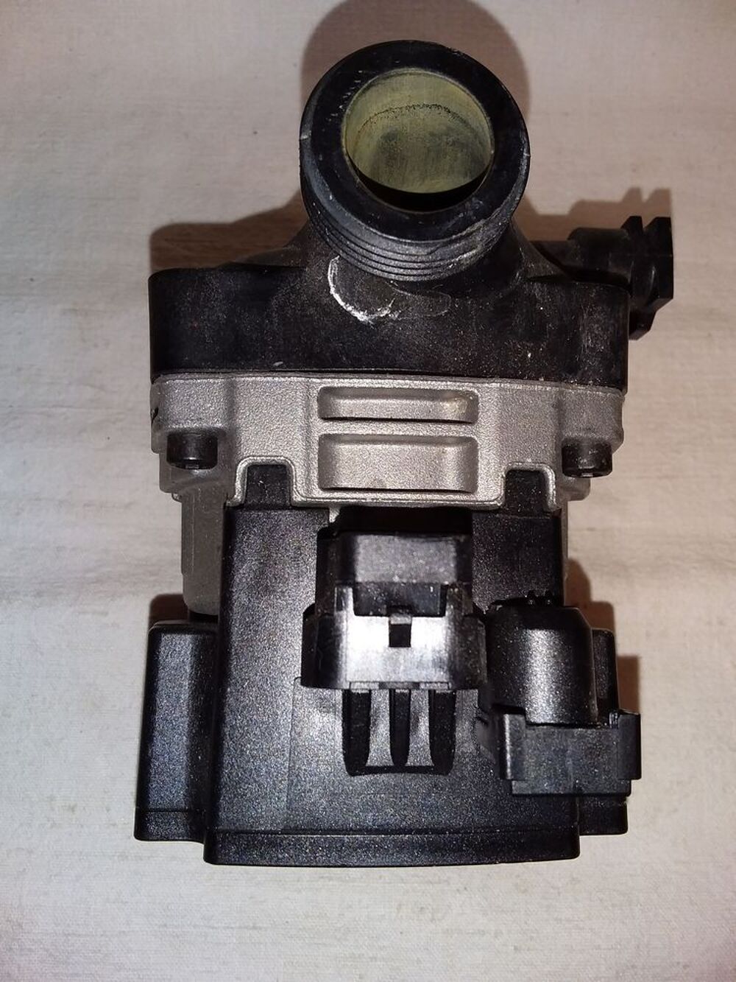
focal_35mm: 28
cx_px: 368
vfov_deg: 63.4
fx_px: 794
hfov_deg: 49.8
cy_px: 491
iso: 40
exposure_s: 1/164
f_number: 1.9
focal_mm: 2.91
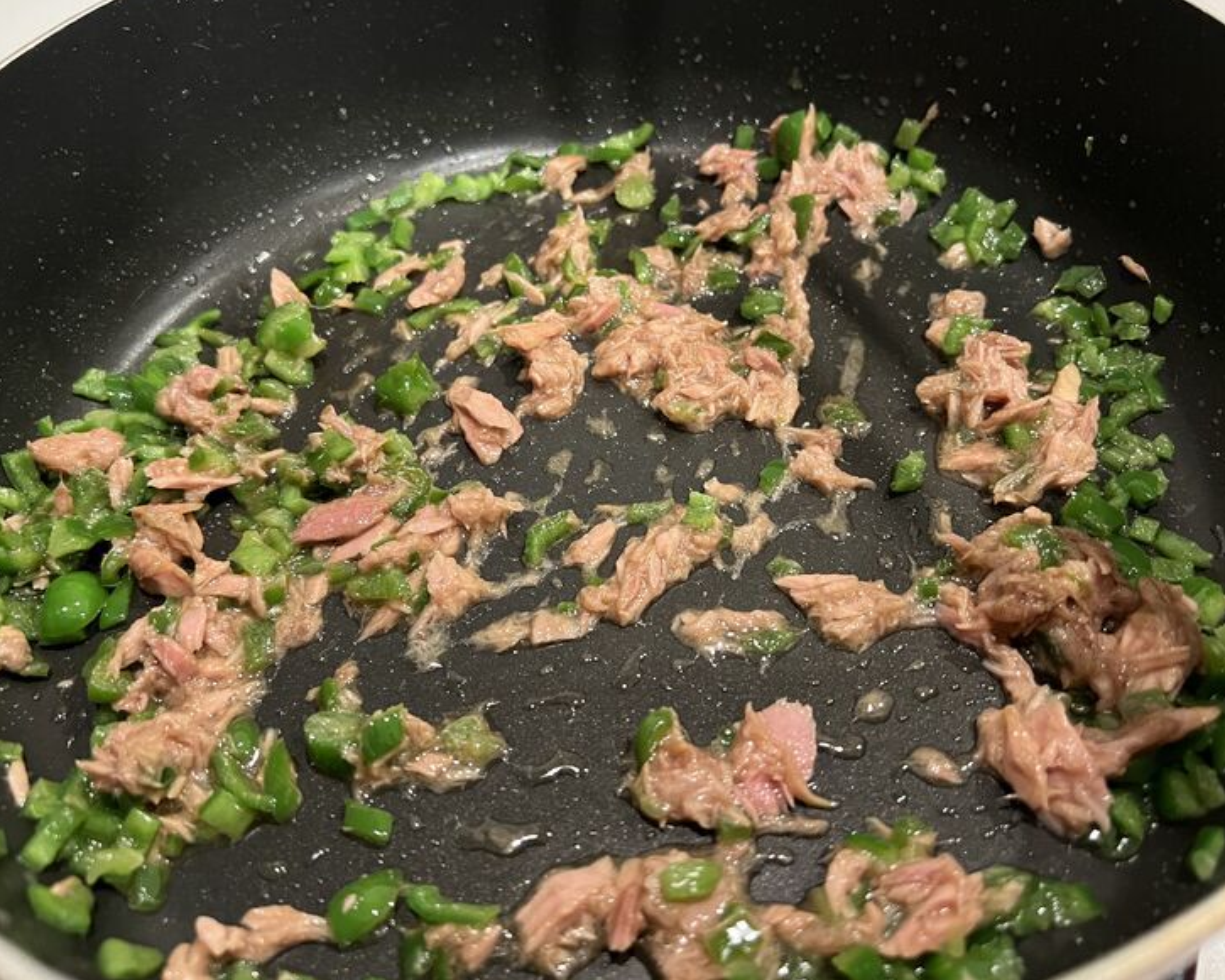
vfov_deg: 51.5
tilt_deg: -49.9
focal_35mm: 28
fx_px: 1015
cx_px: 588
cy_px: 490
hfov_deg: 62.2
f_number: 1.5
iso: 400
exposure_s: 1/40
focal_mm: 5.7
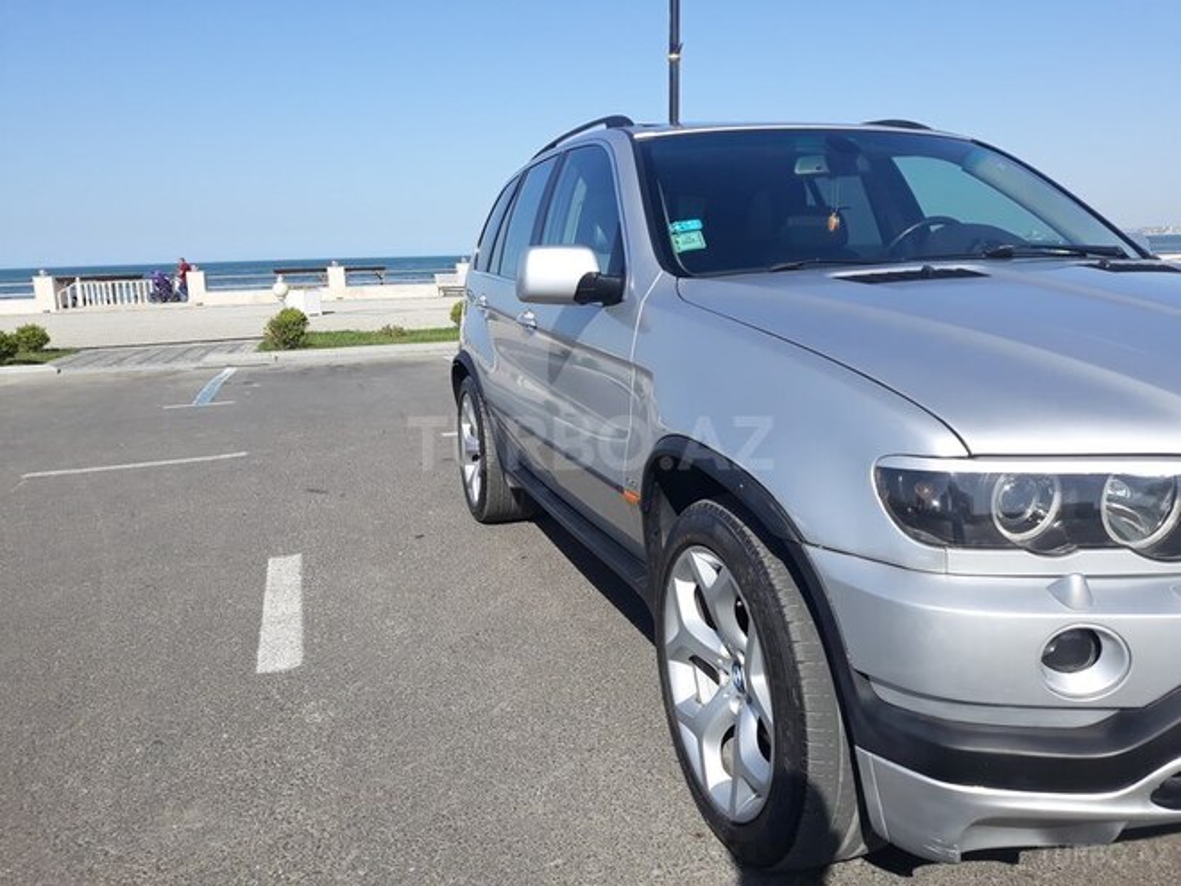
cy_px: 443
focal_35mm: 27
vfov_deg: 51.4
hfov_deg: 65.3
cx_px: 590
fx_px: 921
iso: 40
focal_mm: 3.71
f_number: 1.7
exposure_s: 1/1647
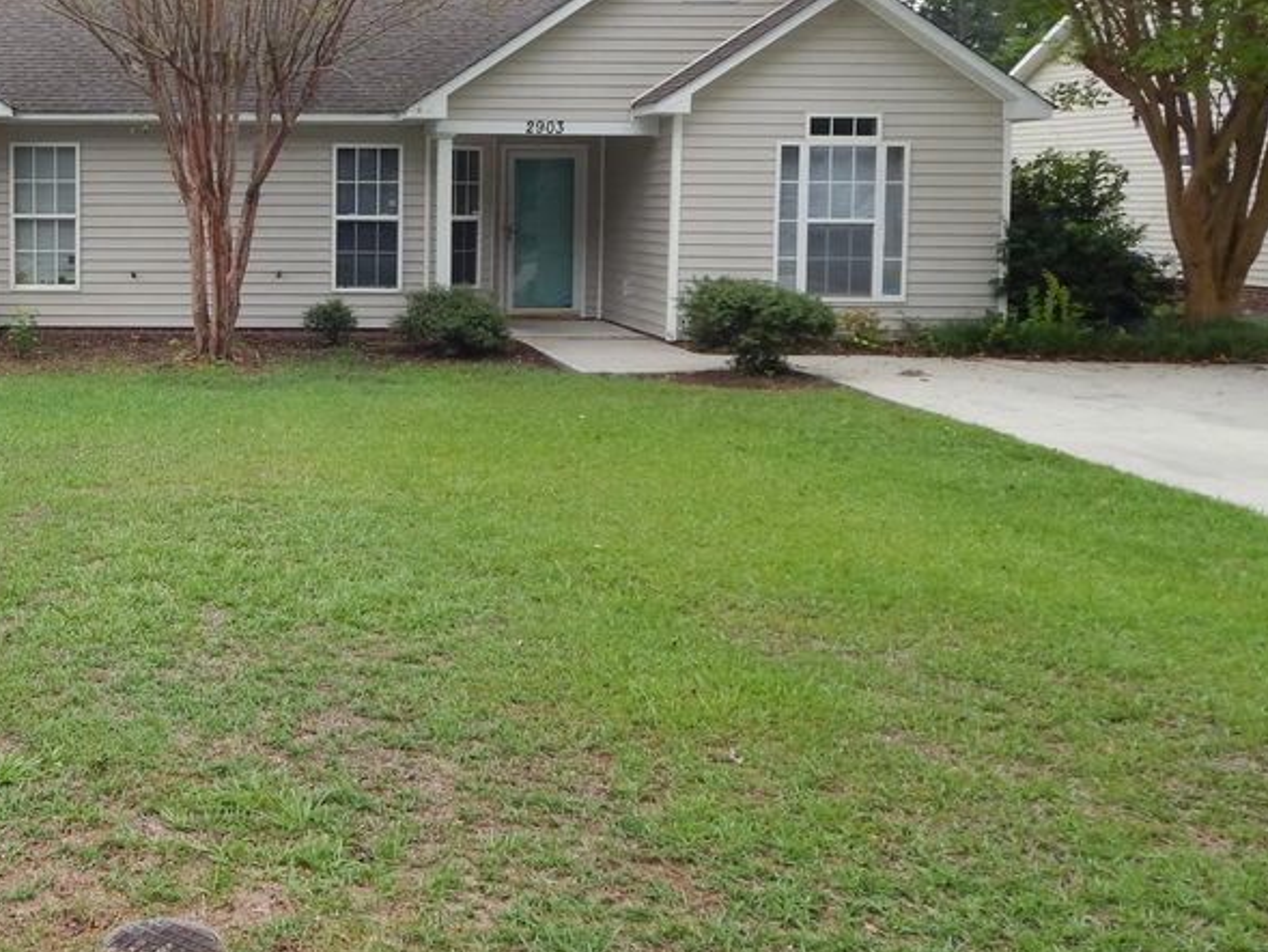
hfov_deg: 43.6
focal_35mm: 40
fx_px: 1466
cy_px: 271
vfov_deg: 35.4
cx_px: 179
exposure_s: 1/400
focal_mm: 4
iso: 125
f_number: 3
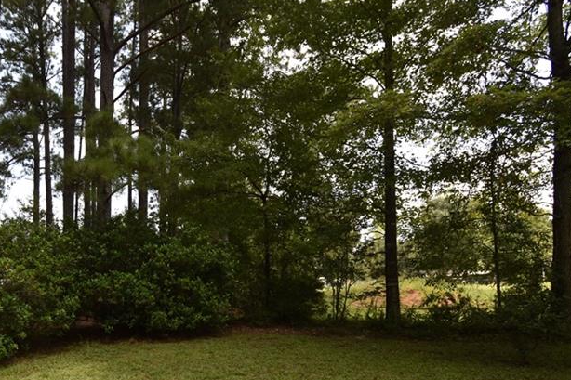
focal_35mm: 25
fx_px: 396
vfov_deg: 49.4
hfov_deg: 68.0
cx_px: 159
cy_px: 280
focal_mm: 10
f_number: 5.6
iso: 100
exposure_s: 1/125
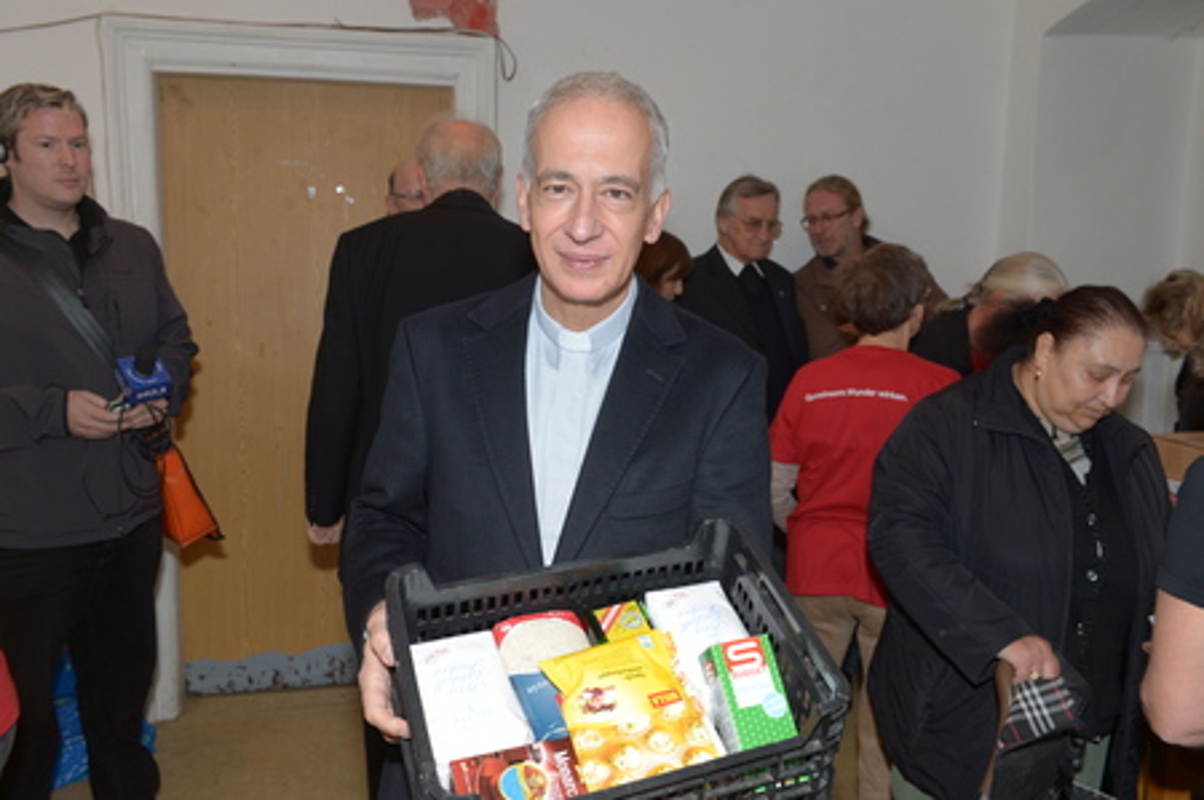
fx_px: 1169
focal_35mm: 35
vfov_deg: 37.8
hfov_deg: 54.5
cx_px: 602
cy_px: 400
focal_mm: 35
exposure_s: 1/80
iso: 800
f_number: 6.3
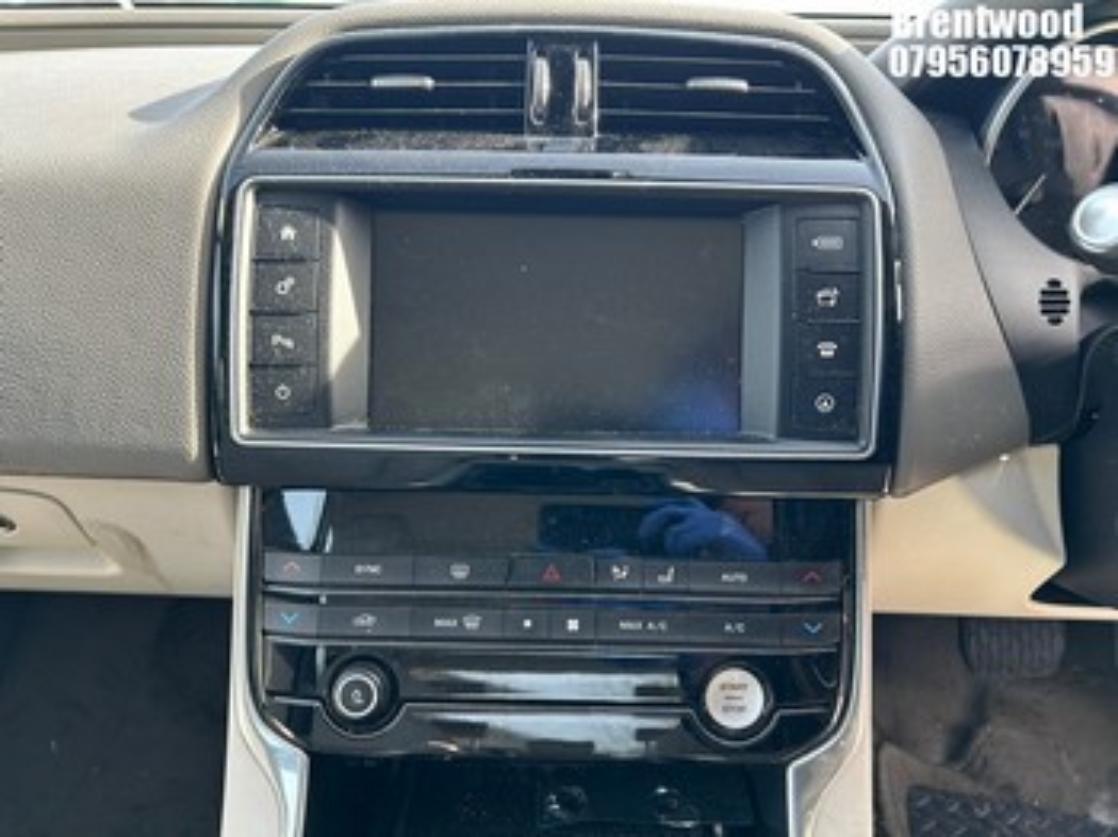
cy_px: 418
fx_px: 839
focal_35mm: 26
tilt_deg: -21.7
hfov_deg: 67.3
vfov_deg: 53.0
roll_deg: -0.4
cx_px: 559
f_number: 1.5
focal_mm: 5.7
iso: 50
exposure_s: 1/121
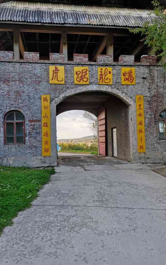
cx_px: 77
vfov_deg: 66.5
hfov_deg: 44.5
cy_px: 134
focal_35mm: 28
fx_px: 203
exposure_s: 1/204
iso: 50
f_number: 1.8
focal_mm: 4.75
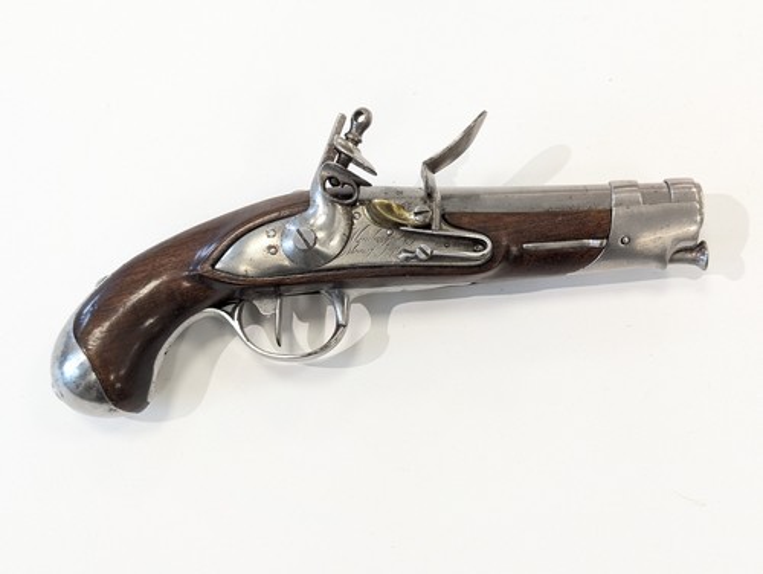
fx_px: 1059
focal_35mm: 48
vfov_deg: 30.3
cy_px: 287
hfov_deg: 39.6
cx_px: 382
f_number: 1.85
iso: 271
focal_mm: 6.81
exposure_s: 1/99.9
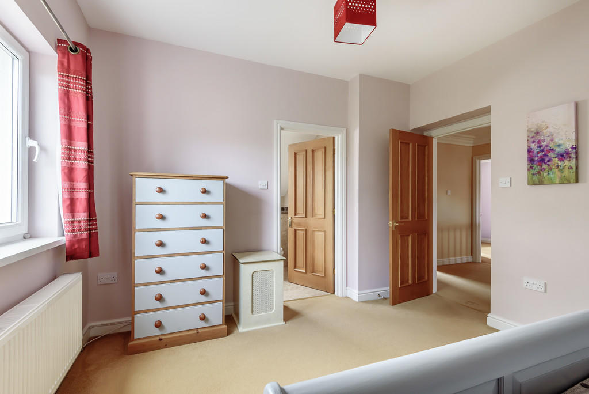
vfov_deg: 73.8
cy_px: 197
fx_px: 262
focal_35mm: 16
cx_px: 294
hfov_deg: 96.7
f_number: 9
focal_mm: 16
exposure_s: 1/10
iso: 200
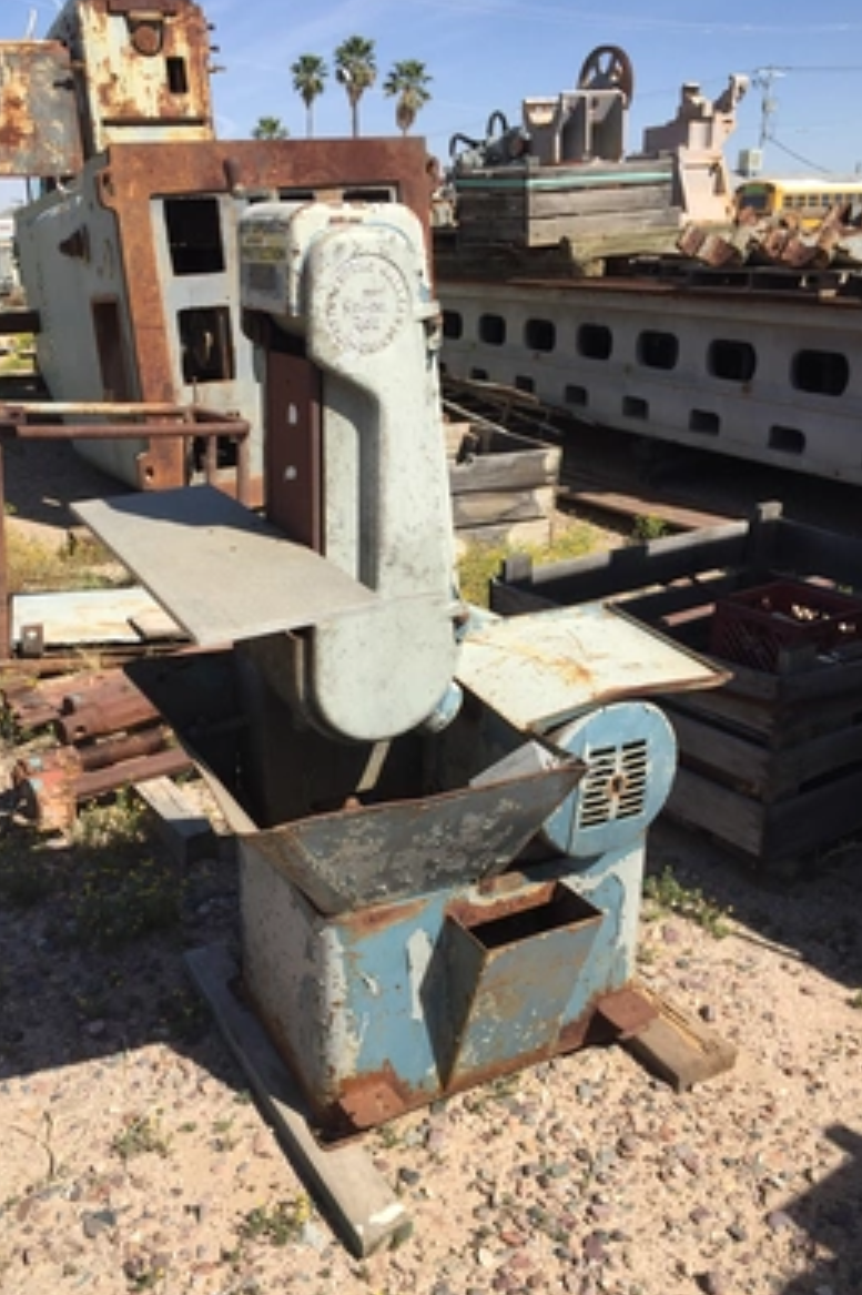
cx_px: 389
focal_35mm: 31
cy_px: 646
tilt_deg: -19.7
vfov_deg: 60.3
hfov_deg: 42.2
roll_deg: -0.6
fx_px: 1114
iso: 32
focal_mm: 4.15
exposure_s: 1/1883
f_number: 2.2
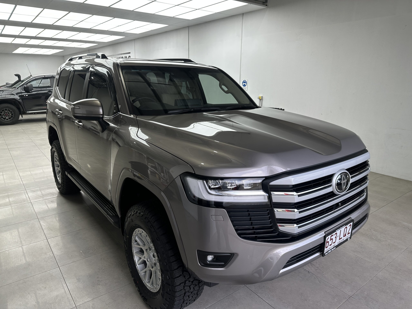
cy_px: 154
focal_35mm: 24
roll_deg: -0.9
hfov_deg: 71.6
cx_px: 206
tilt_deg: -14.0
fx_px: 286
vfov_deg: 56.8
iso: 50
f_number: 1.78
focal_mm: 6.86
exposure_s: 1/124
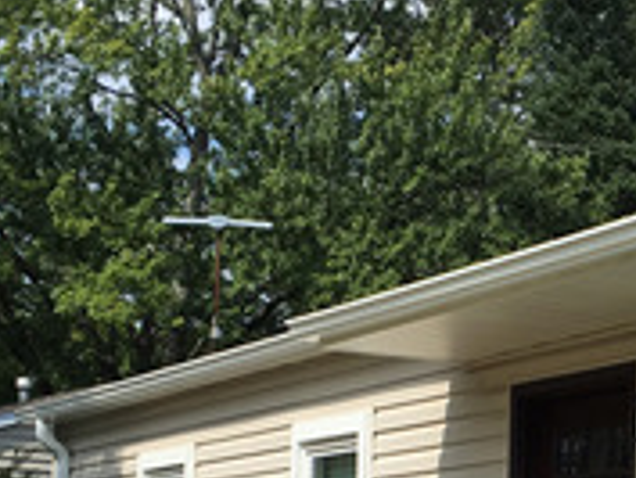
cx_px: 647
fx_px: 1930
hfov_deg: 18.2
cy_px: 686
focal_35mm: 105
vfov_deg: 13.4
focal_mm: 4.15
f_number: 2.2
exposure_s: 1/1789
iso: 25
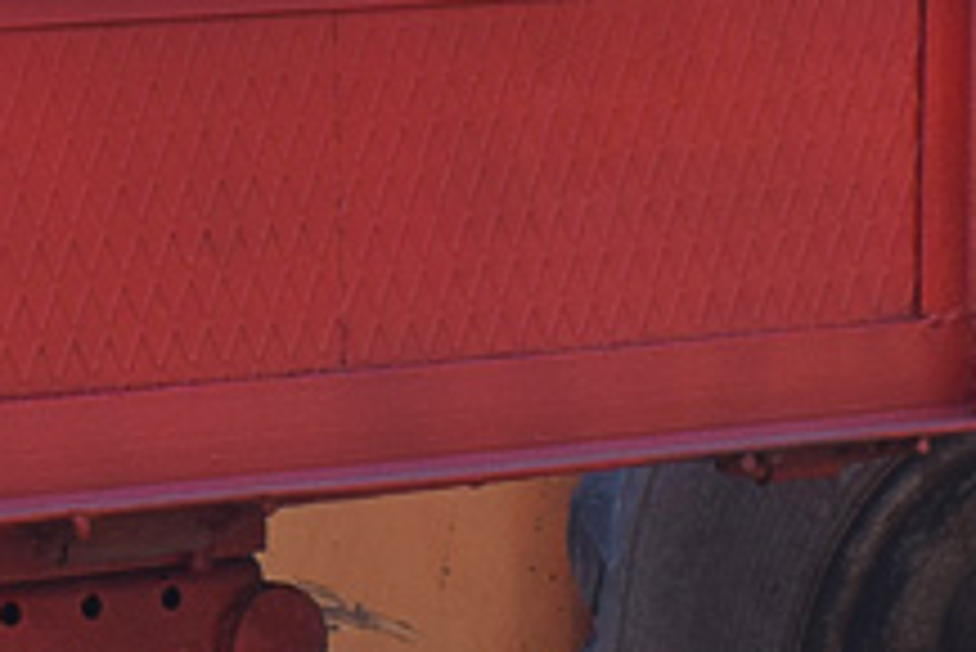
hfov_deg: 10.0
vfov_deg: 6.9
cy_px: 396
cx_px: -436
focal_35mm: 199
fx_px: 5399
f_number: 6.3
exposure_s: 1/500
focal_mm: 24
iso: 200
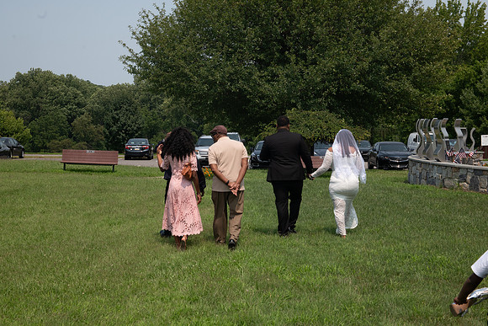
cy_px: 163
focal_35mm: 73
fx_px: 990
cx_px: 244
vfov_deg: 18.7
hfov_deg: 27.7
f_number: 6.3
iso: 800
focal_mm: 70
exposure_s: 1/400
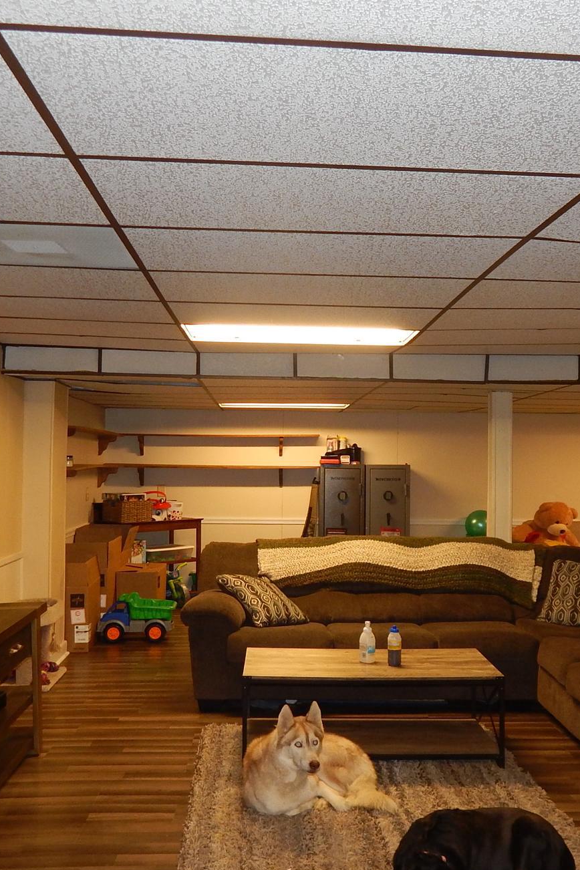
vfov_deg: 53.1
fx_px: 870
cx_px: 311
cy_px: 460
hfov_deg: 36.9
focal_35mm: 36
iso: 200
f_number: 3
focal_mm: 4
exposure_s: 1/30
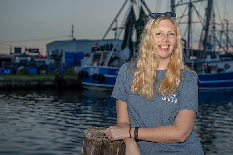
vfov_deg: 23.4
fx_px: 375
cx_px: 116
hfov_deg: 34.5
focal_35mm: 58
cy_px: 78
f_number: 5
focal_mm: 58
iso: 200
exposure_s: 1/200
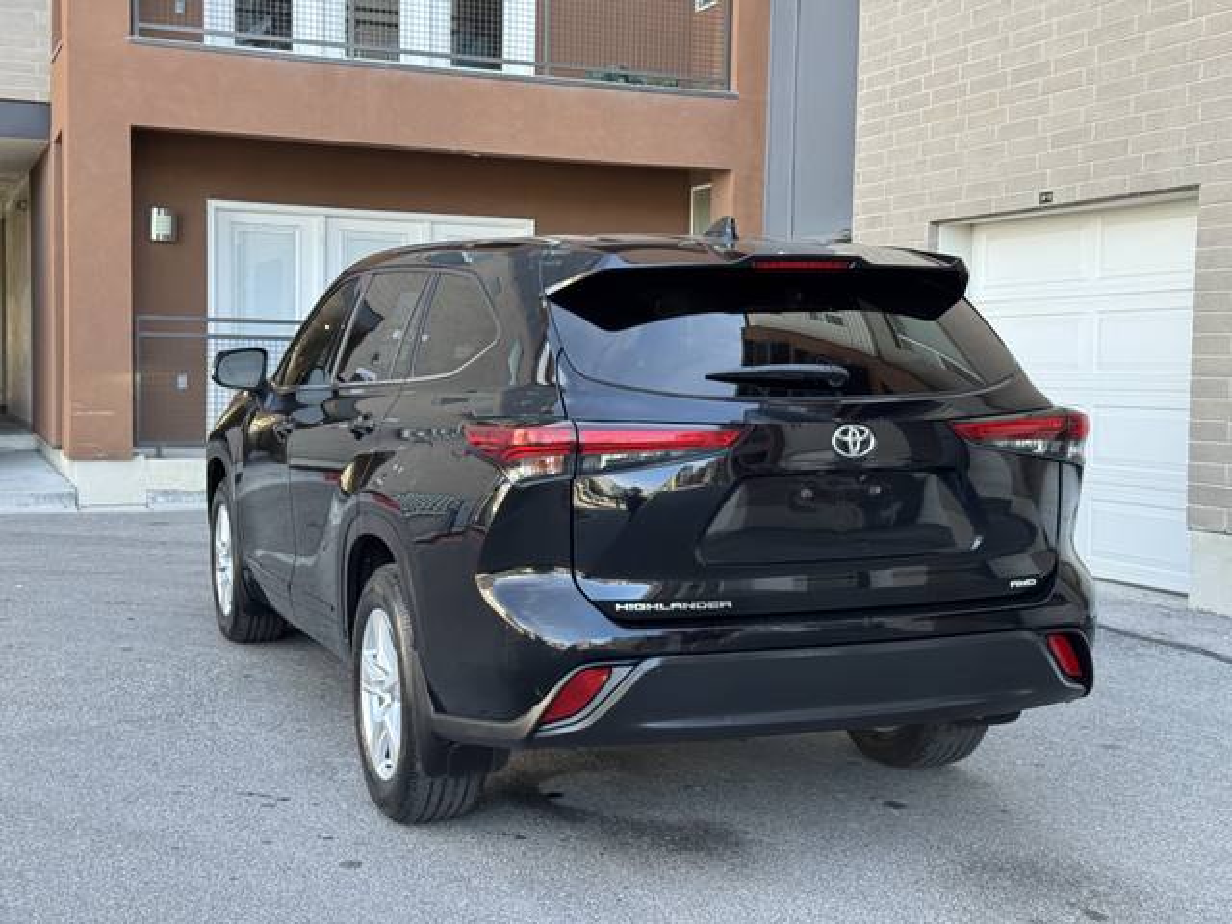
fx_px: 1708
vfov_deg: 30.3
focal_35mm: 48
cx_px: 616
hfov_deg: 39.7
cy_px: 462
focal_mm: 6.76
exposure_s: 1/190
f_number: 1.78
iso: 64
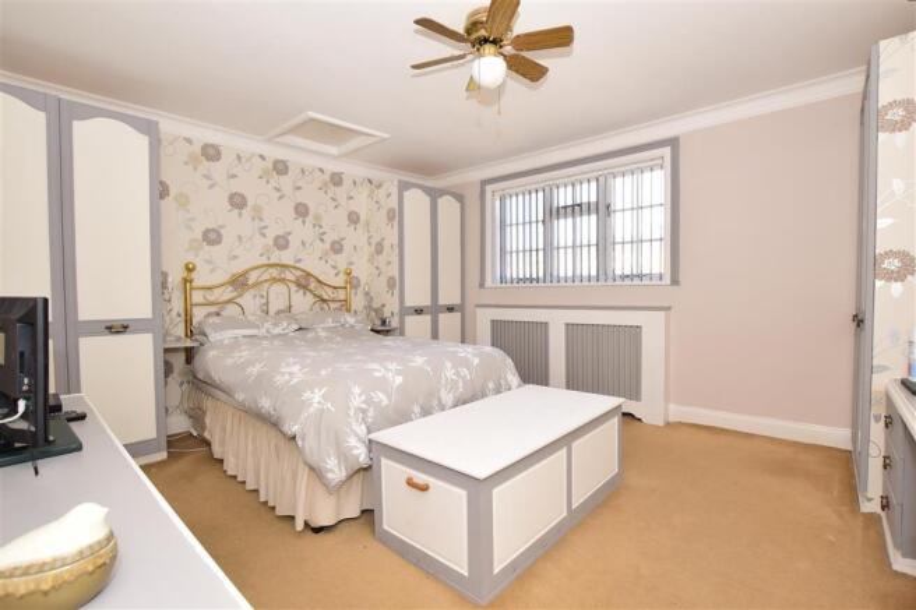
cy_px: 305
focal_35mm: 15
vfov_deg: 77.3
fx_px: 382
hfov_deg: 100.4
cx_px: 458
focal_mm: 10
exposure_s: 1/60
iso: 400
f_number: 9
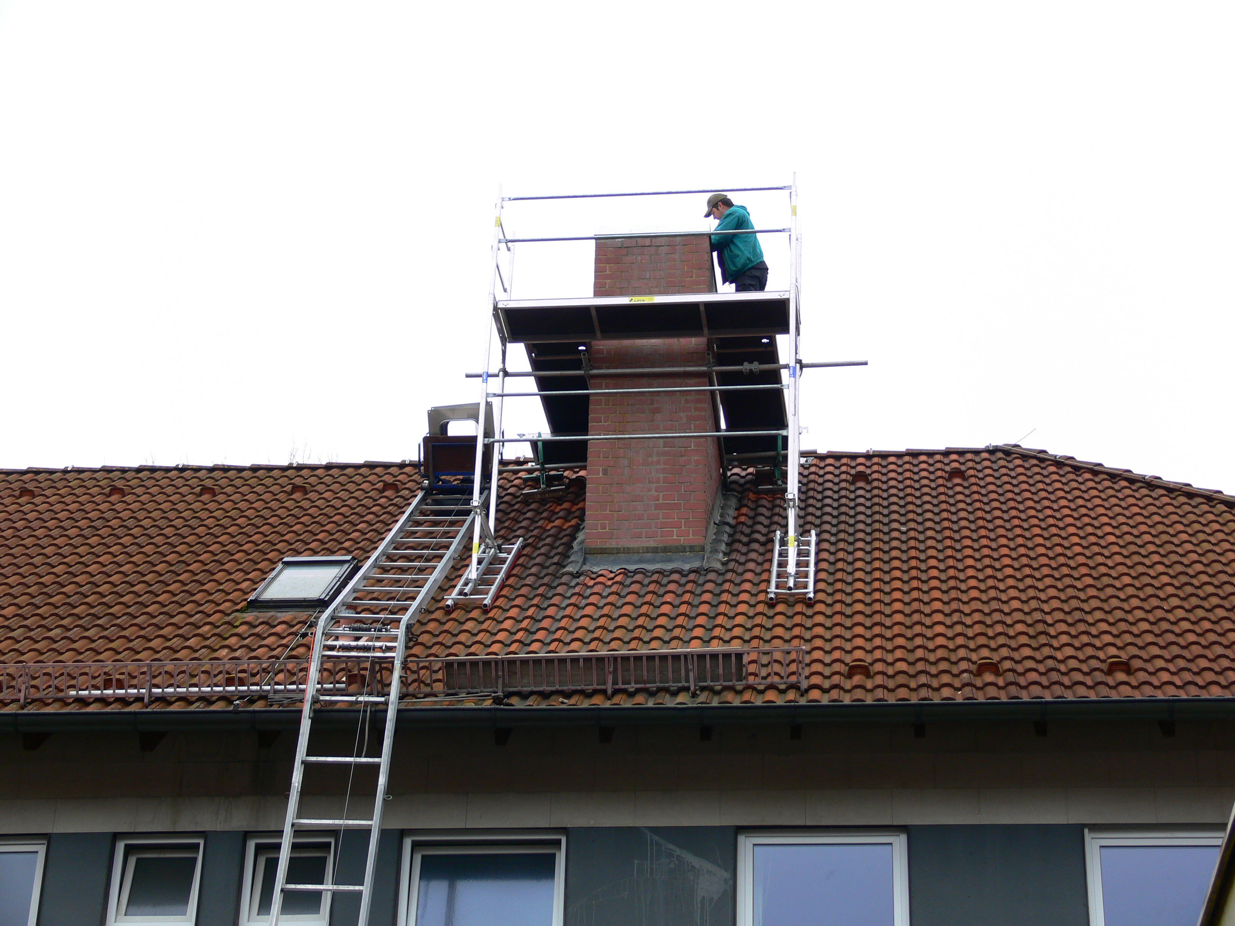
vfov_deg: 20.2
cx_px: 618
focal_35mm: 73
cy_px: 463
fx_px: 2604
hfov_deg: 26.7
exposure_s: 1/60
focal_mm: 15.4
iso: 80
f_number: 4
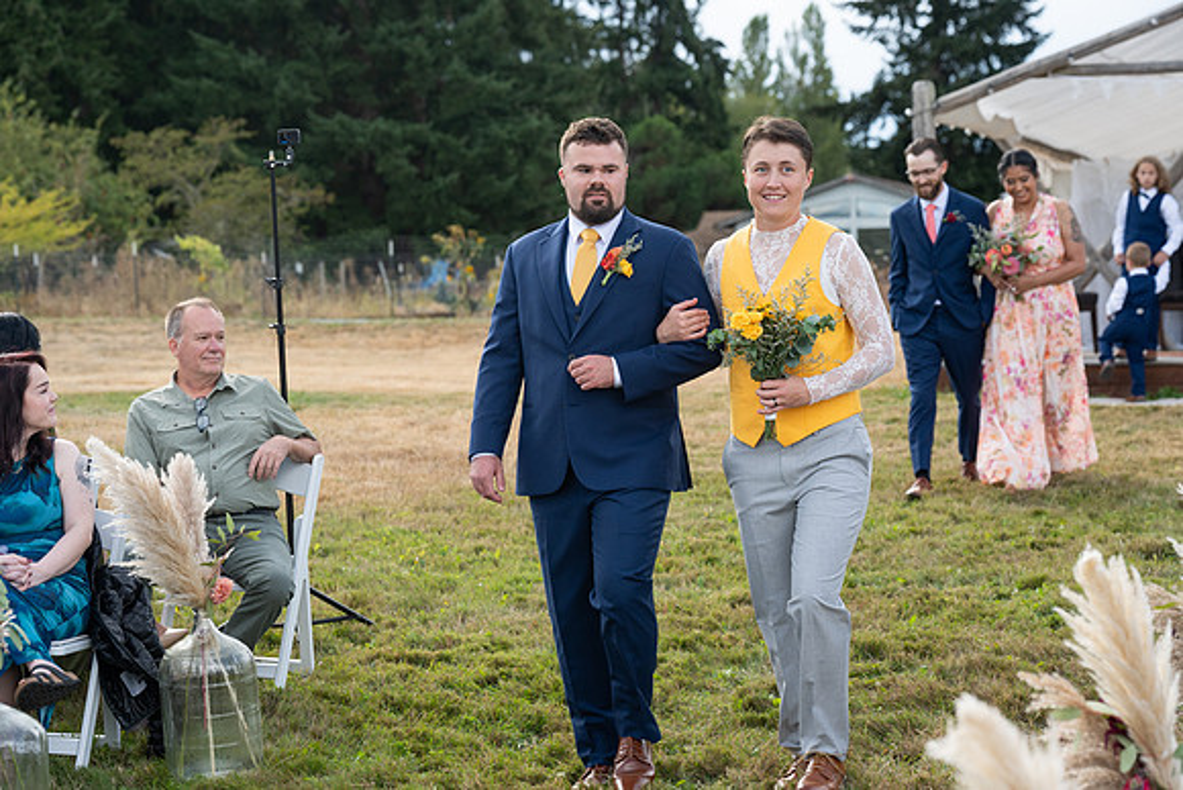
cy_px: 395
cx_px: 592
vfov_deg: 17.5
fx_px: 2564
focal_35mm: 78
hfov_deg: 26.0
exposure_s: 1/800
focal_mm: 78
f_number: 4.5
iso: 400
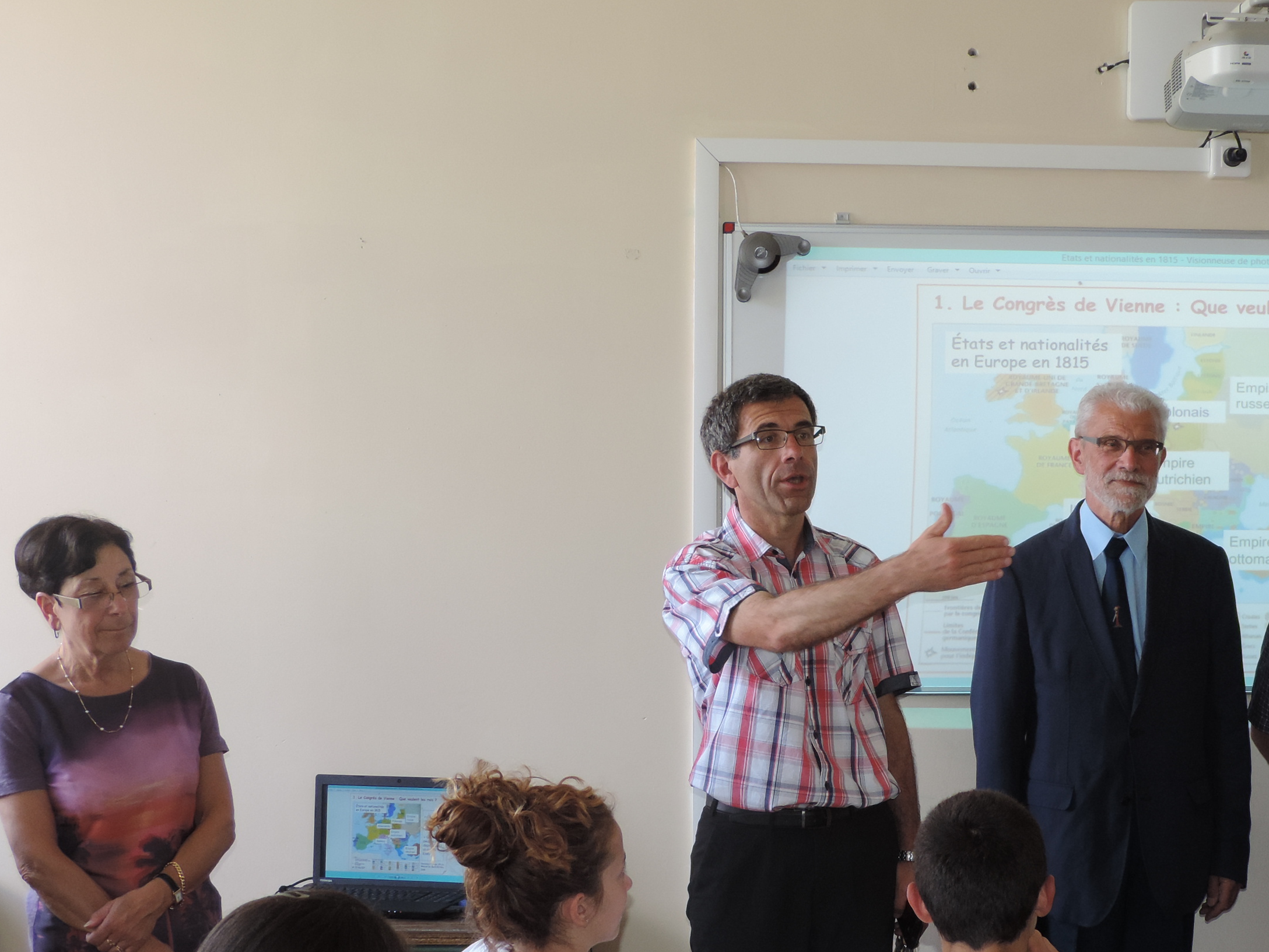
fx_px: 2200
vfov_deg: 24.3
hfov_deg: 31.9
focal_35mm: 60
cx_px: 860
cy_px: 603
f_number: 3.3
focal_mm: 7.1
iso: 180
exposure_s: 1/50
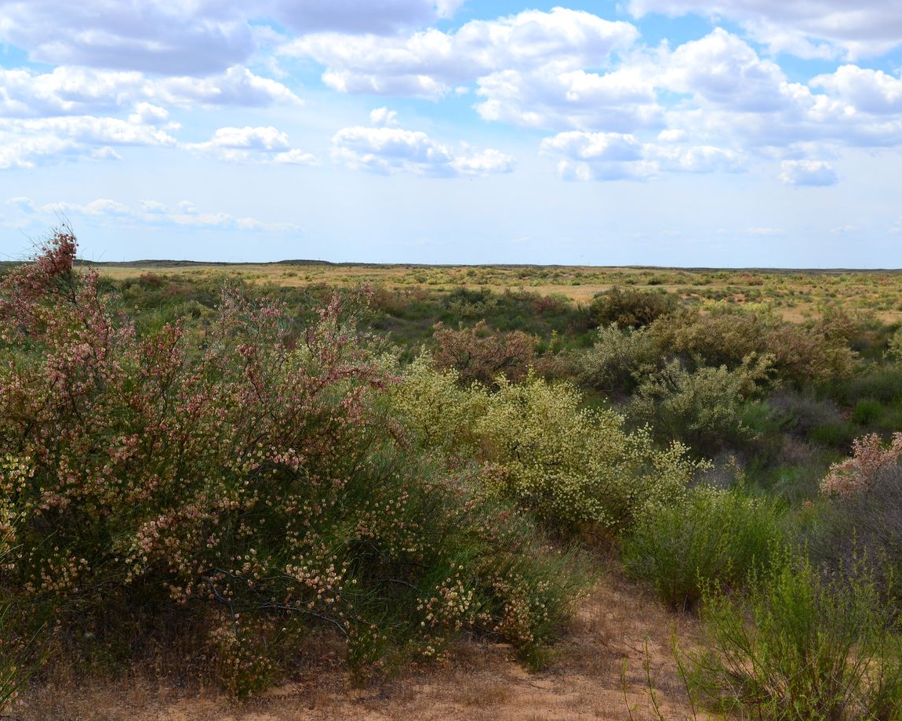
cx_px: 468
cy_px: 361
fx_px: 1281
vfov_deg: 31.5
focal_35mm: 48
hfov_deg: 38.8
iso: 400
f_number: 11
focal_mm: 28
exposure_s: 1/400
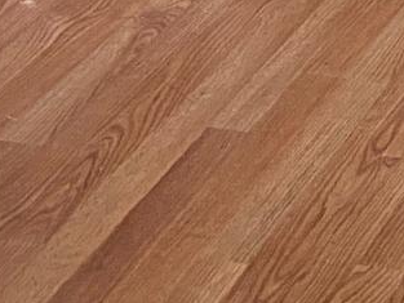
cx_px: 811
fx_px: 1985
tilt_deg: -7.1
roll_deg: -3.3
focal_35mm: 170
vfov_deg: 7.6
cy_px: -623
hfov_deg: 10.6
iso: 400
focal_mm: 4.25
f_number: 1.8
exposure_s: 1/40
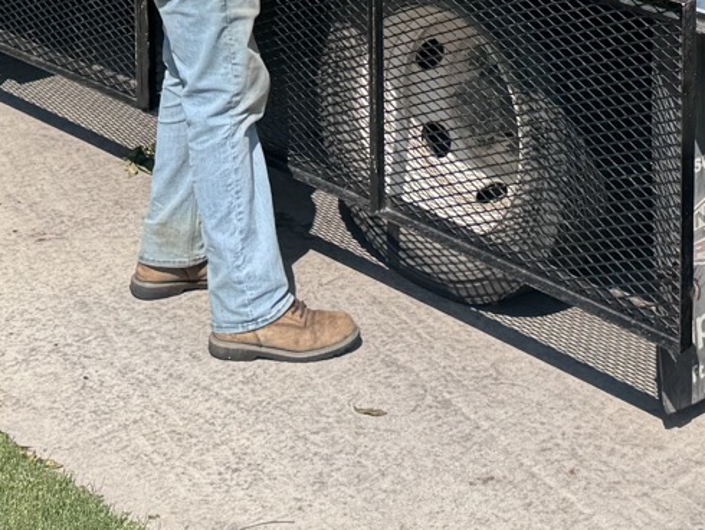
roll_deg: +0.5
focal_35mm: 94
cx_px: 462
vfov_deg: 14.6
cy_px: -281
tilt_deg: -7.8
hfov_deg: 20.8
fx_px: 1915
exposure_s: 1/4049
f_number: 1.78
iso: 80
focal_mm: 6.76
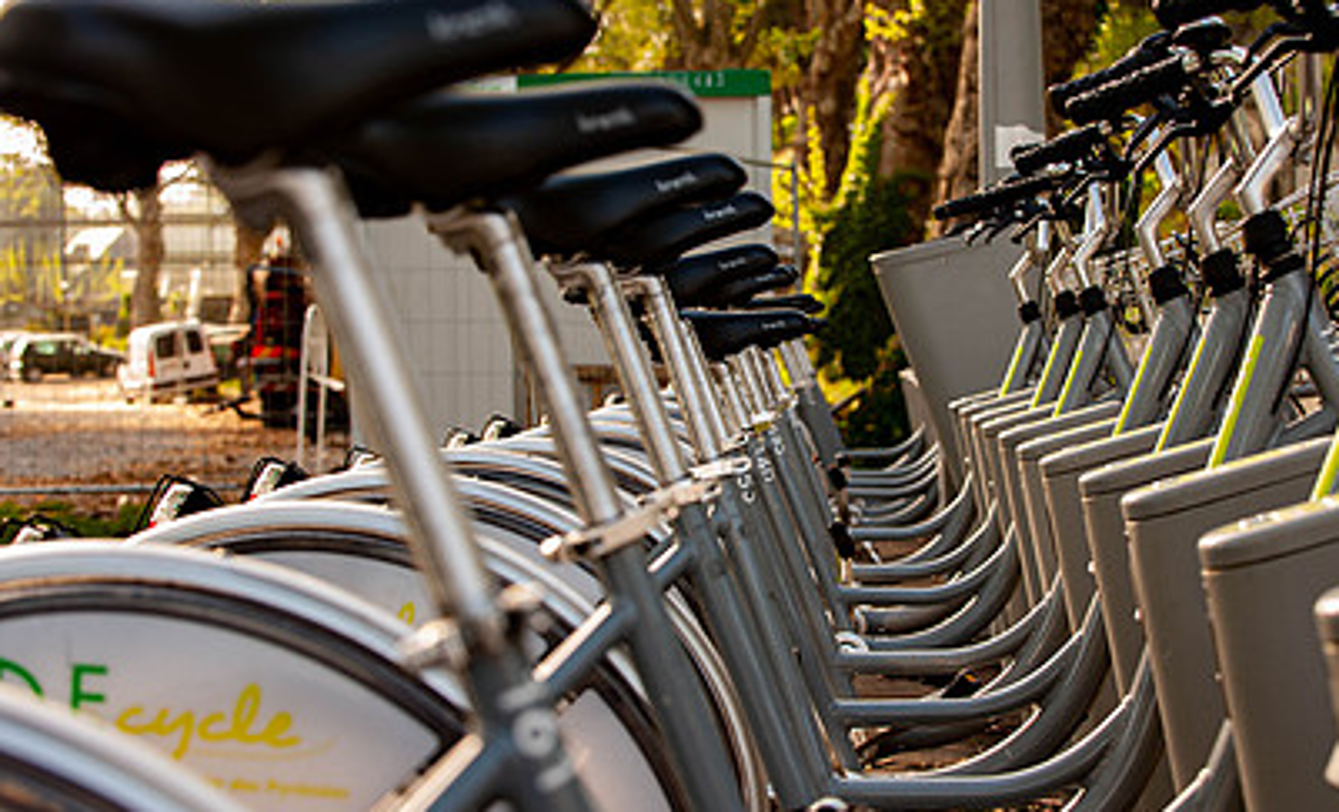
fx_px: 3763
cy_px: 381
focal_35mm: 104
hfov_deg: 20.2
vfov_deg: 12.3
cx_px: 805
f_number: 6.3
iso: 400
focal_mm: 70
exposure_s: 1/160
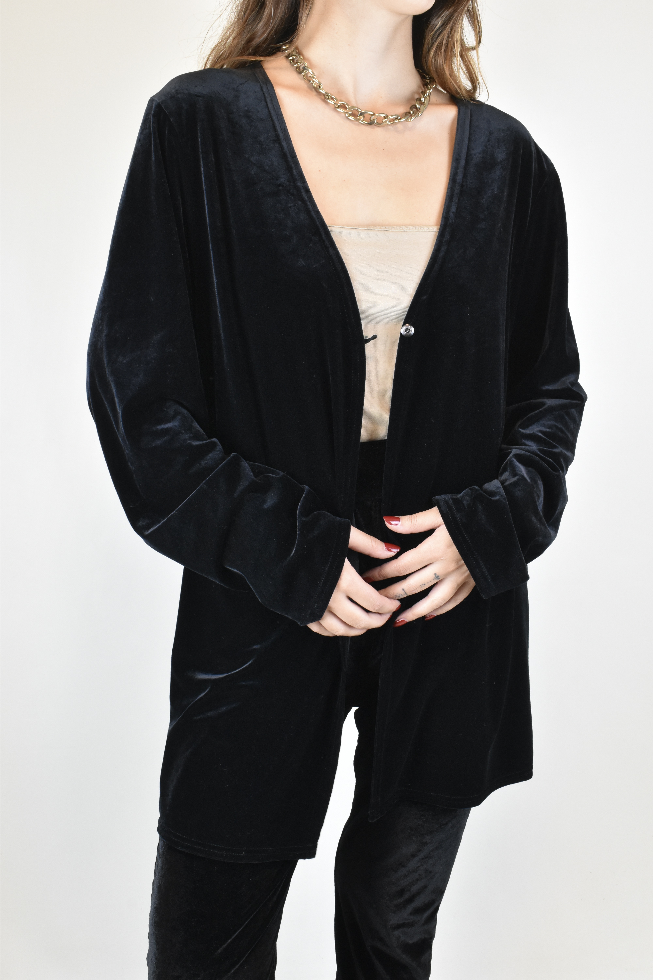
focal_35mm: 42
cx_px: 326
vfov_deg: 46.4
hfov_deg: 31.9
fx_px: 1143
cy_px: 490
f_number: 13
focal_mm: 28
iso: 1600
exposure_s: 1/30
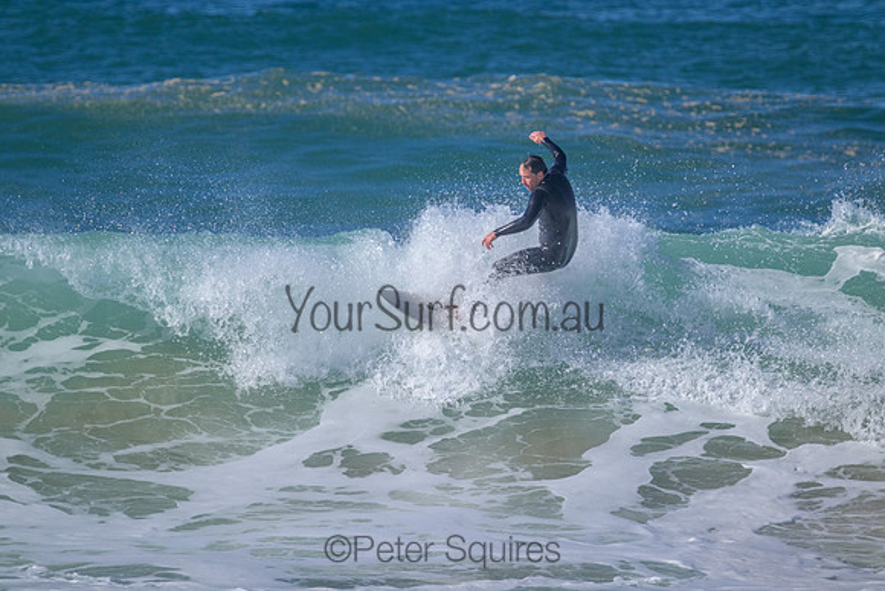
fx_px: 19670
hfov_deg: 2.6
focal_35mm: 800
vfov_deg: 1.7
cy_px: 296
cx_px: 442
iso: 900
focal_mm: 800
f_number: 11
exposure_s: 1/2000
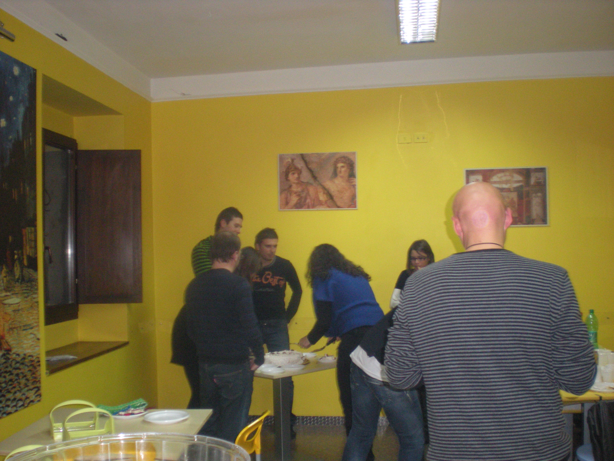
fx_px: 674
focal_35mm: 38
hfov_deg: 49.0
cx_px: 307
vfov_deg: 37.7
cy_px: 230
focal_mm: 6.3
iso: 320
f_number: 3.1
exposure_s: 1/60
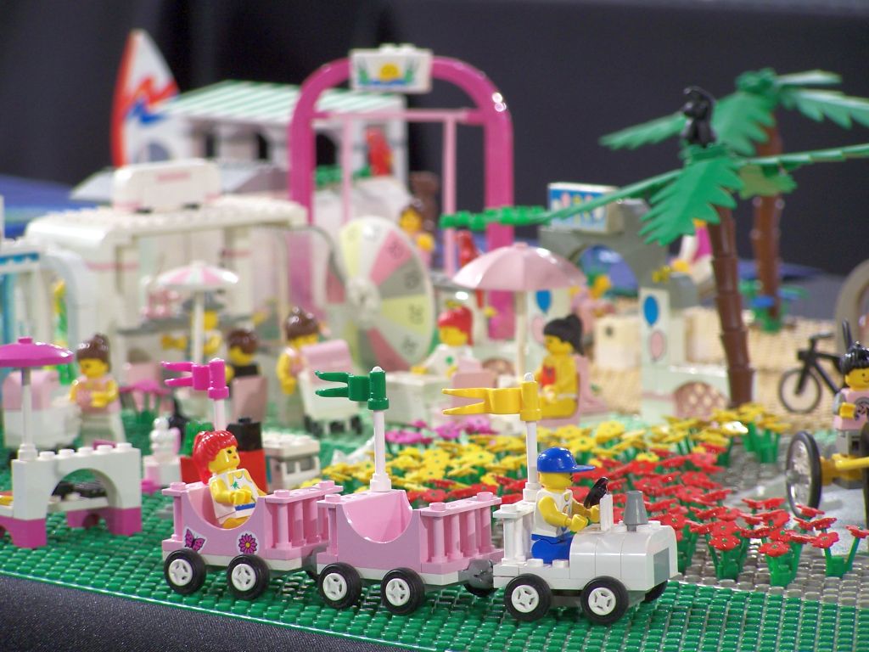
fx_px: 5473
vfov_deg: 6.8
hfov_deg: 9.1
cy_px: 326
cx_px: 434
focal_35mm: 218
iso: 80
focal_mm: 36.2
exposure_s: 1/2
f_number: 3.2
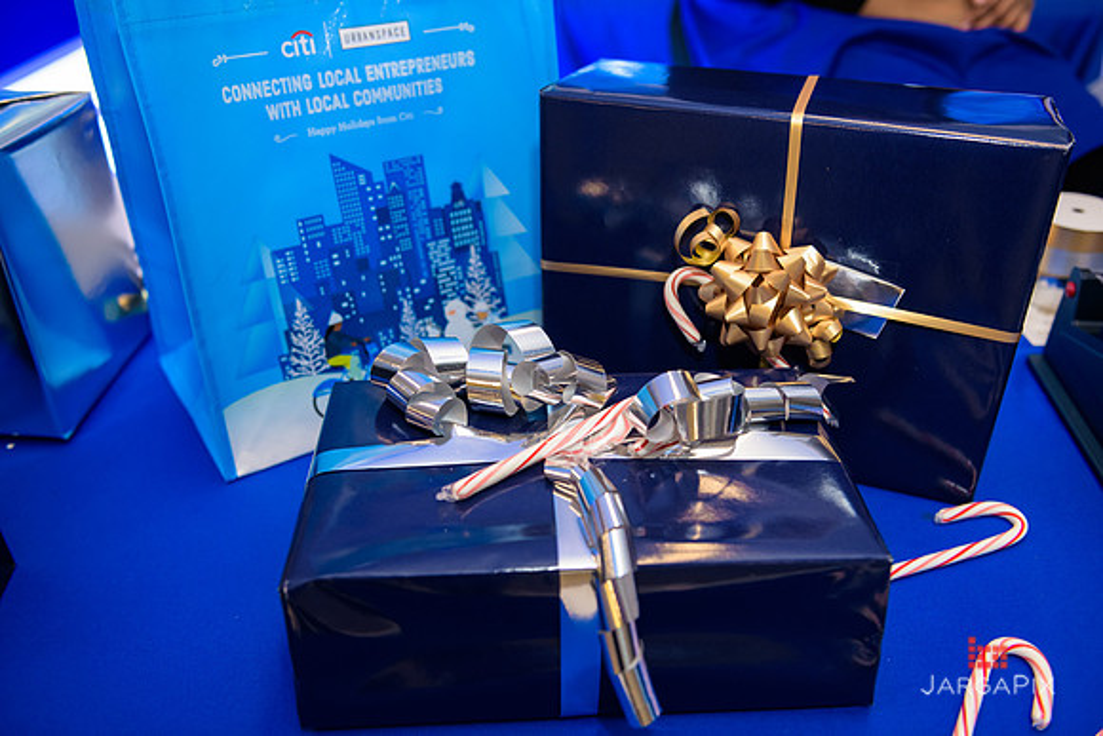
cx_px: 552
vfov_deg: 41.1
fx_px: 981
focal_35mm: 32
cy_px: 368
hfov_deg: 58.7
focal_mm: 32
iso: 800
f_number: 3.2
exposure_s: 1/125
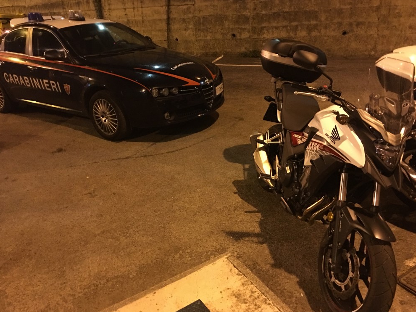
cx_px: 207
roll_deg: +4.4
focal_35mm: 30
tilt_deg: -23.0
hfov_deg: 60.0
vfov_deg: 46.8
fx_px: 360
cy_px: 155
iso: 160
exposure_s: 1/4
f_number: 2.2
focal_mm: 4.15
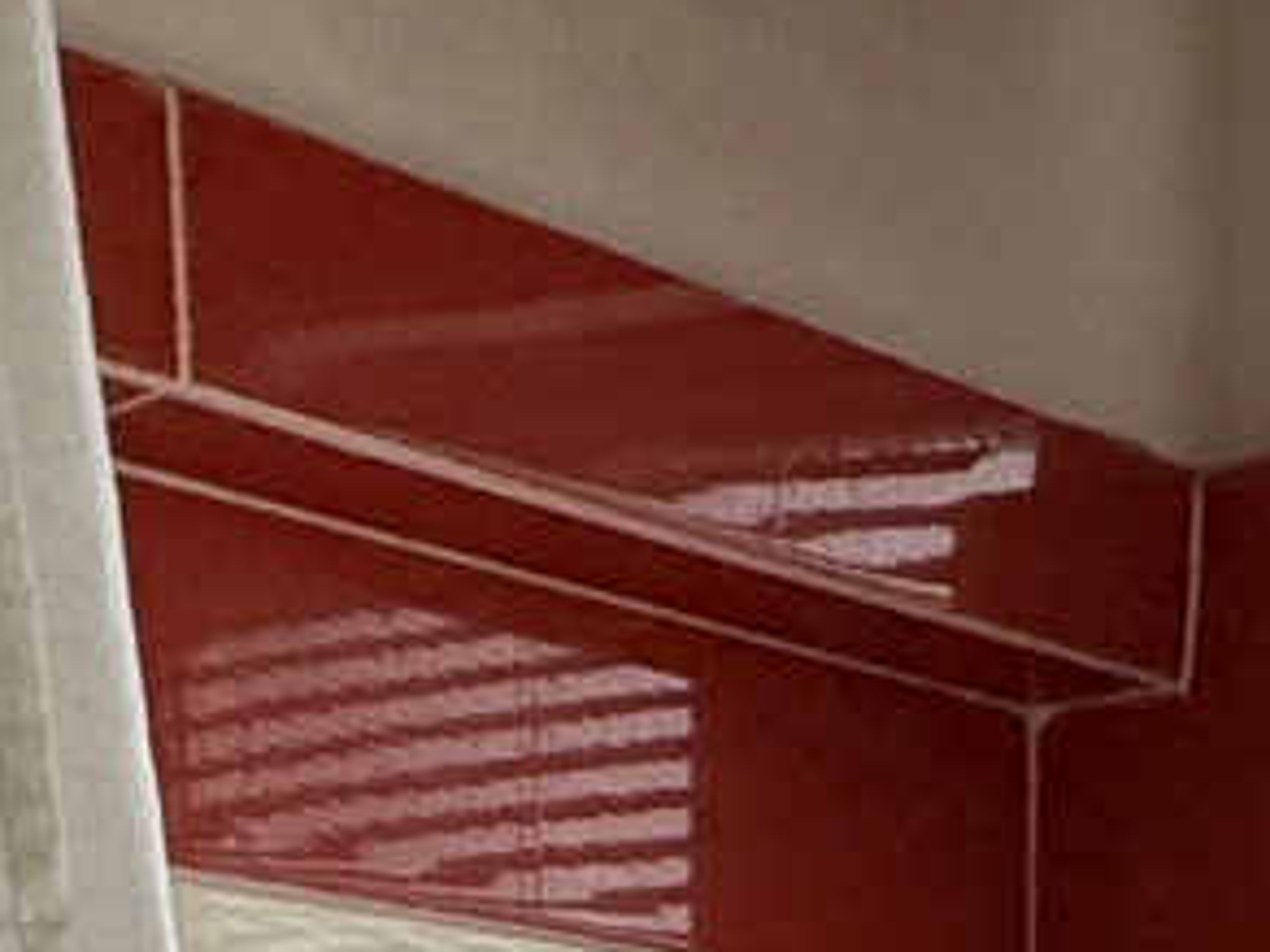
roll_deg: +0.1
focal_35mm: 92
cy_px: 2591
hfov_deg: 20.7
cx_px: 1209
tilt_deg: -17.0
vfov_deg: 11.6
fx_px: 3375
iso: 500
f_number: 2.2
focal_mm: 2.22
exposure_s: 1/100
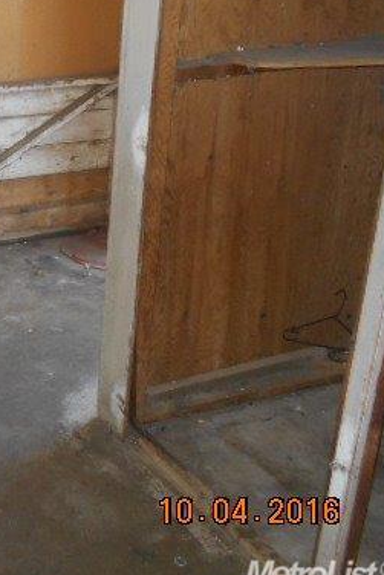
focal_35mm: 46
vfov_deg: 42.5
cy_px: 223
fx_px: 735
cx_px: -92
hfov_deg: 25.8
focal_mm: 4.6
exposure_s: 1/25
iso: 250
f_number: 3.2
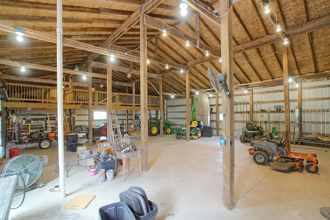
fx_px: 151
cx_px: 165
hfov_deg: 95.0
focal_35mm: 16
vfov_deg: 72.0
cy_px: 110
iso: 2500
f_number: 5.6
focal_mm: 11
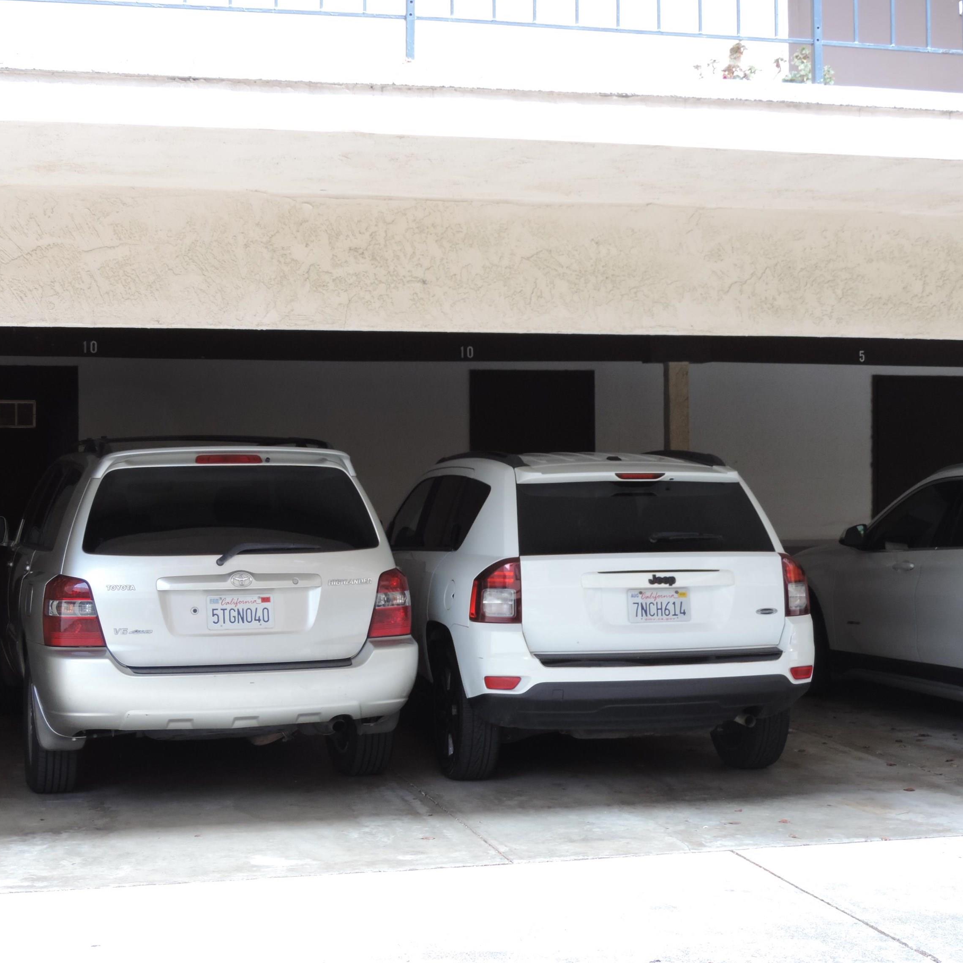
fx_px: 1763
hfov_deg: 30.5
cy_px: 483
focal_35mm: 56
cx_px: 402
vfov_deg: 30.6
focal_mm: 8.3
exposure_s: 1/50
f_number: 3.5
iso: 140
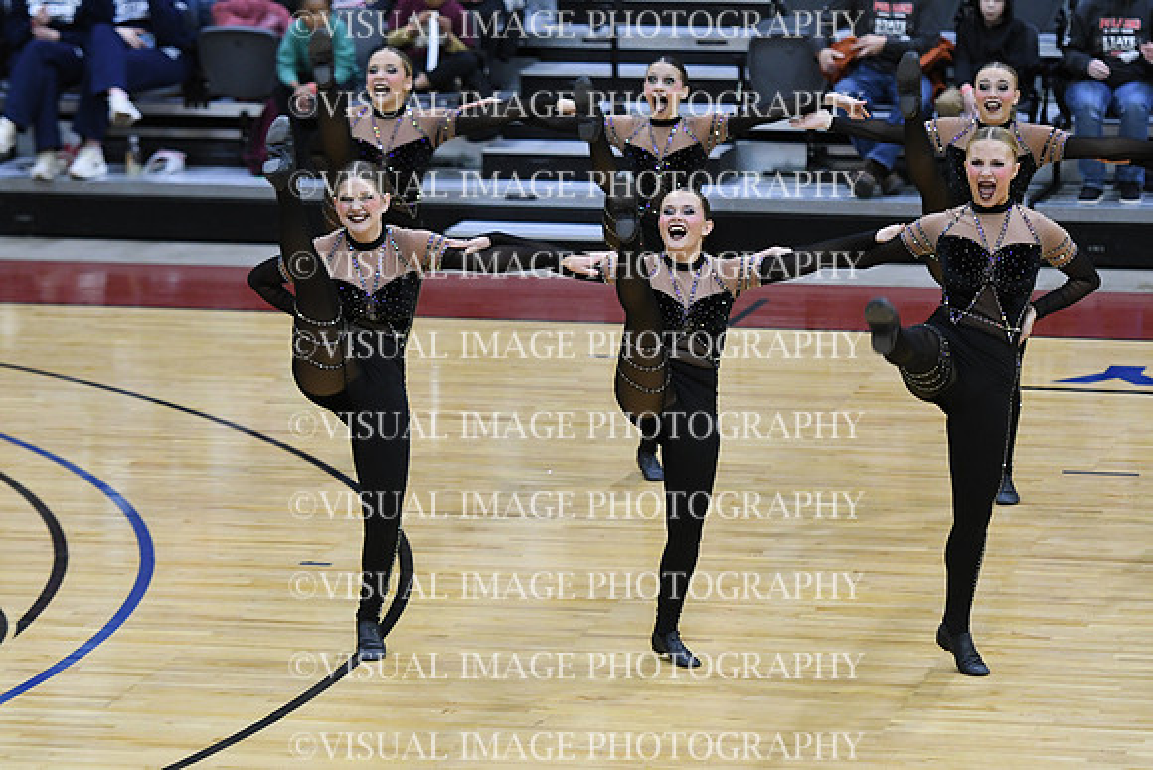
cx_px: 576
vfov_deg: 7.5
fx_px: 5862
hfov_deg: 11.2
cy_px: 385
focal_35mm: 183
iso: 3200
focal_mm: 122
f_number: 2.8
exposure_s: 1/400
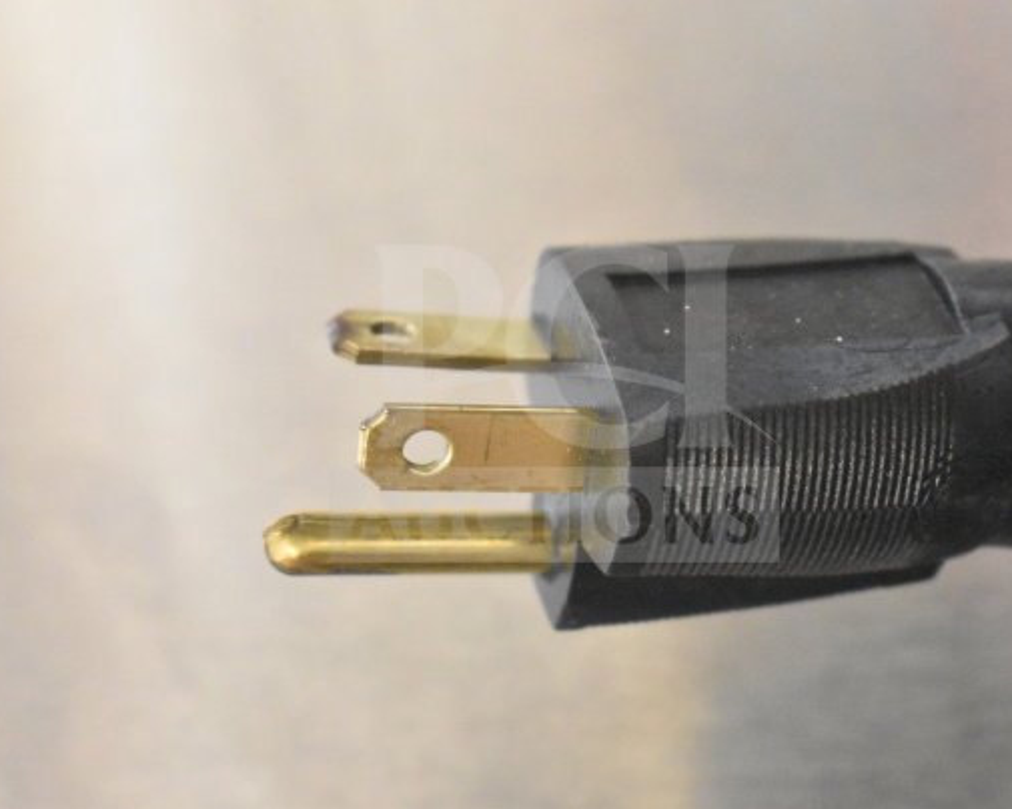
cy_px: 403
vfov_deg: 16.4
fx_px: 2802
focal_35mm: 94
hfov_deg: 20.5
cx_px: 553
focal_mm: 55
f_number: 5.6
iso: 14400
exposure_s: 1/100
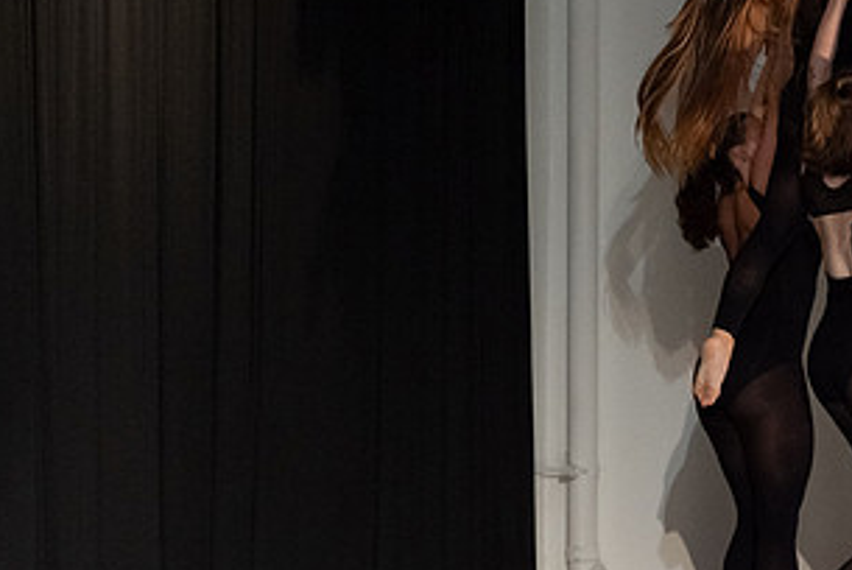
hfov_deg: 14.7
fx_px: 3293
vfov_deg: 9.9
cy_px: 251
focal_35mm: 139
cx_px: 578
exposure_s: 1/400
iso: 6400
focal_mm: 66
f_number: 4
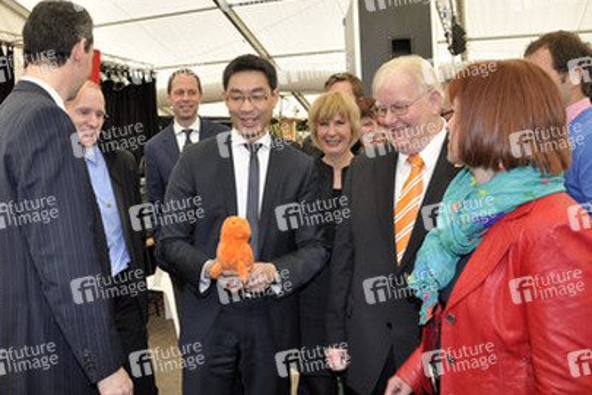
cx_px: 273
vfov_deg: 43.5
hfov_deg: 61.9
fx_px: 493
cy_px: 177
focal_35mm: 30
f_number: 6.3
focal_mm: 18
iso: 400
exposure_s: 1/200
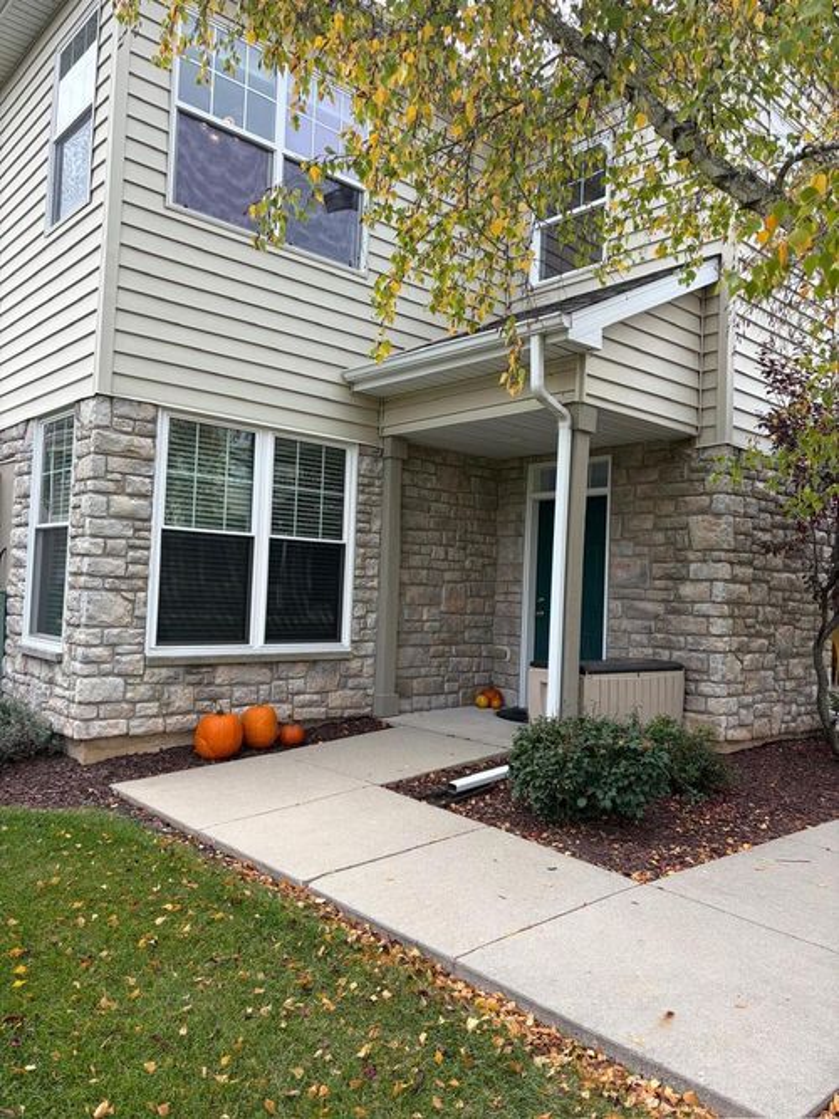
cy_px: 560
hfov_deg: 53.0
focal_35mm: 26
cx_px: 420
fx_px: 840
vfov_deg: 67.3
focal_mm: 5.96
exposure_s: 1/1016
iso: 50
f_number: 1.6
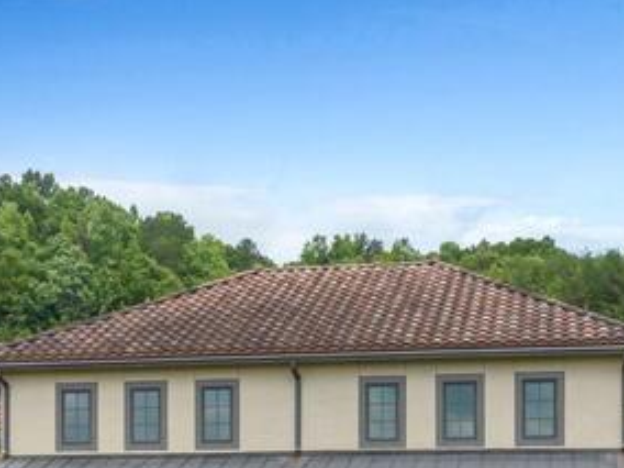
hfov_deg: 35.3
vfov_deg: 25.0
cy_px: 523
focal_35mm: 54
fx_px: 973
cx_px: 406
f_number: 8
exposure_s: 1/400
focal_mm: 12.29
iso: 100
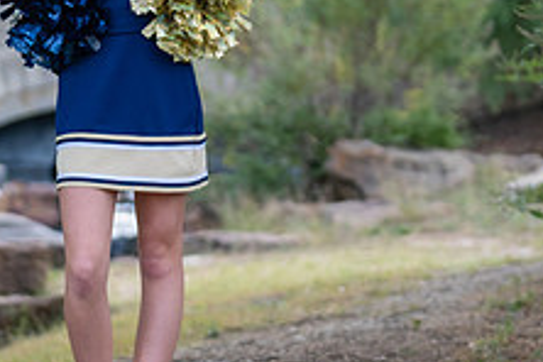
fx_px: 2805
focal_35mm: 186
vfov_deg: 7.4
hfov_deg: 11.0
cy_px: 106
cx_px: 130
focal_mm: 70
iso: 160
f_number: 2.8
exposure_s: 1/320
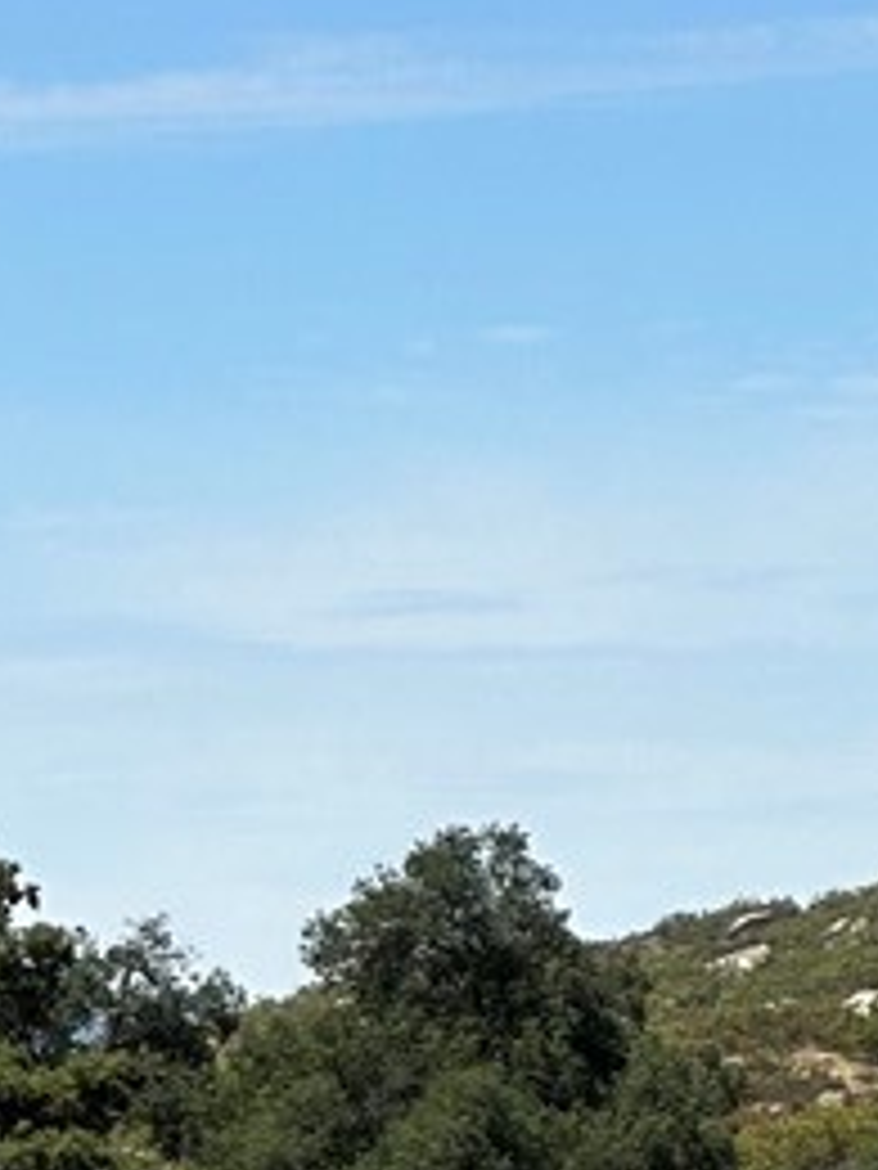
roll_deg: +1.4
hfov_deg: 4.9
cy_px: 1566
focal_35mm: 303
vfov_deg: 6.5
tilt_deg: -2.2
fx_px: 10247
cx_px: -459
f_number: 2.8
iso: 32
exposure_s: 1/847
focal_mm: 9
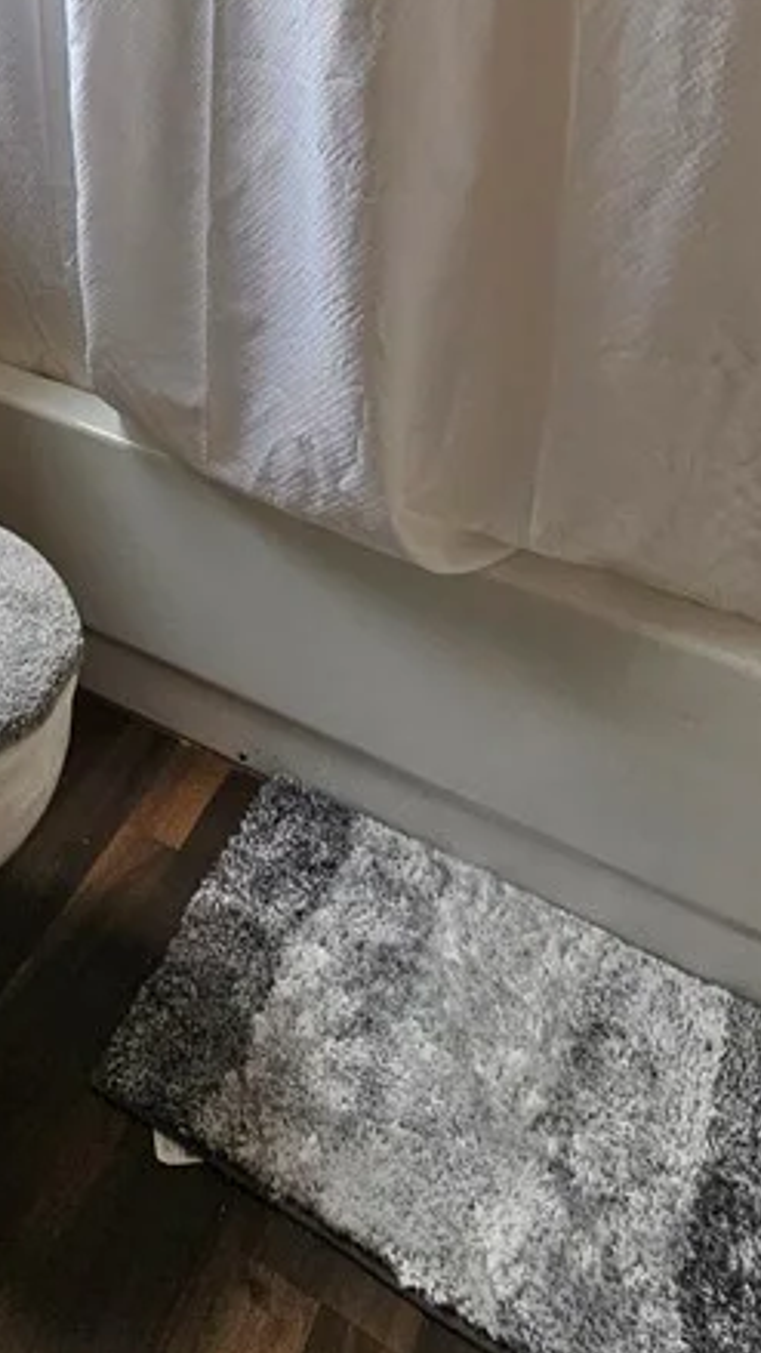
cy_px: -134
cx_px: 92
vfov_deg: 45.0
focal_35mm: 33
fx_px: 1184
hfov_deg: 33.9
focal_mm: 2.2
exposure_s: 1/294
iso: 64
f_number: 2.2
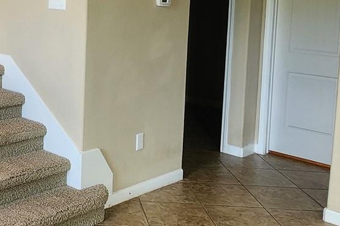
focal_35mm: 50
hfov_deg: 36.1
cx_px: 9
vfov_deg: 26.2
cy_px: 30
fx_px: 472
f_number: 2.2
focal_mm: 2.2
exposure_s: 1/60
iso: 200
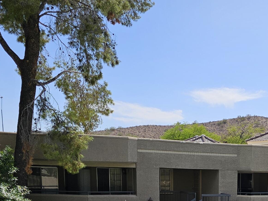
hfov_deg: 30.6
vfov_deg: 22.8
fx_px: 457
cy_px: 243
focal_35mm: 59
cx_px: 261
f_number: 1.7
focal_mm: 6.3
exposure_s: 1/1030
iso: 10
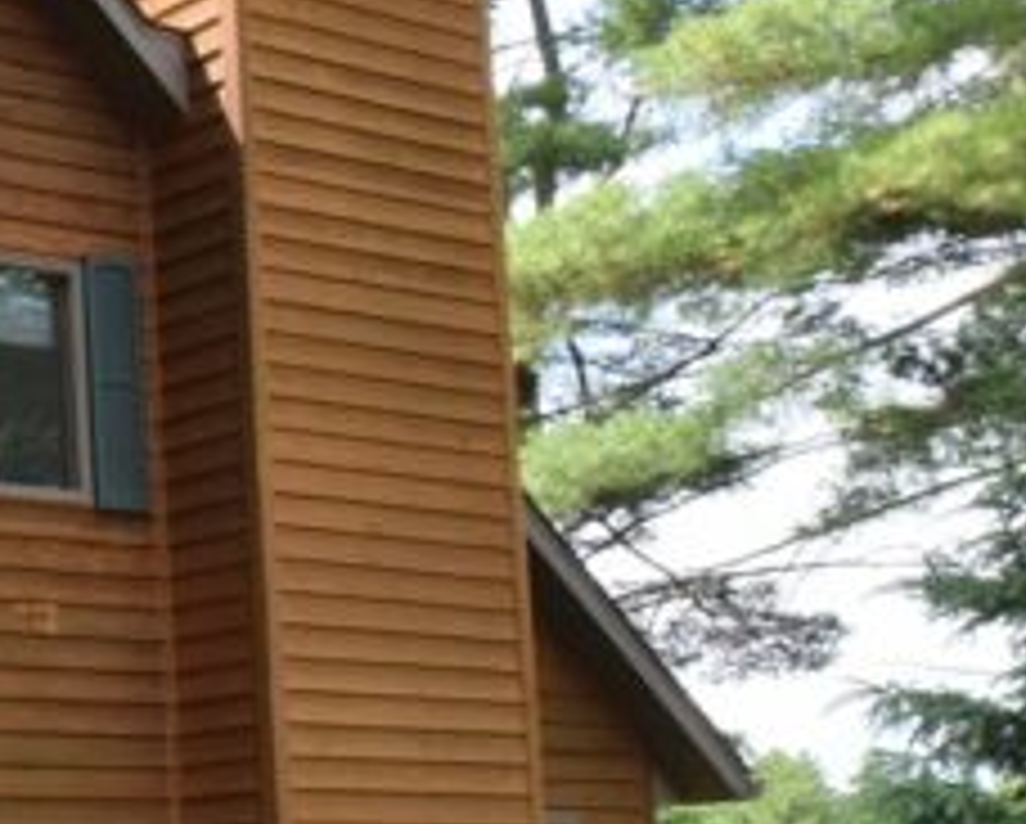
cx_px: -806
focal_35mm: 74
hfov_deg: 19.4
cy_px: 797
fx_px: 2250
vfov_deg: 20.2
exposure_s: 1/200
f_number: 11
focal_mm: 10
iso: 320
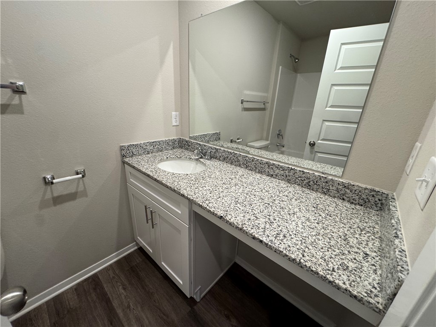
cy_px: 164
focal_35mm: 14
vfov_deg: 85.7
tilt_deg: -21.9
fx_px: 176
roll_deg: -2.9
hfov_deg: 102.1
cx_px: 218
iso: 160
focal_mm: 2.22
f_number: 2.2
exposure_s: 1/60
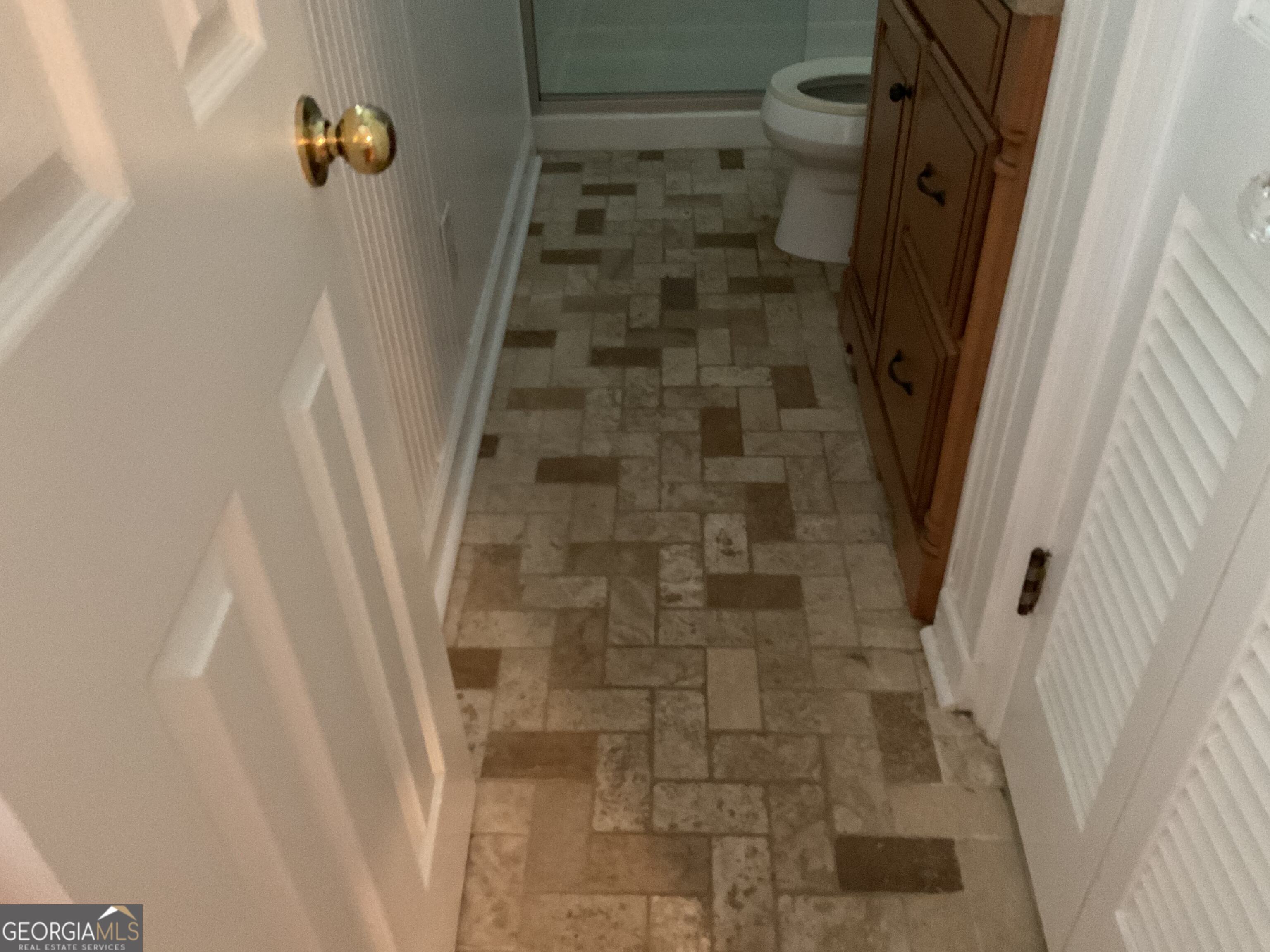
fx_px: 1064
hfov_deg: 61.7
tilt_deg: -38.0
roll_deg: +1.7
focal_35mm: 29
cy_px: 476
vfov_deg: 48.2
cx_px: 635
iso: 500
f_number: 1.8
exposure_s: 1/24
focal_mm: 3
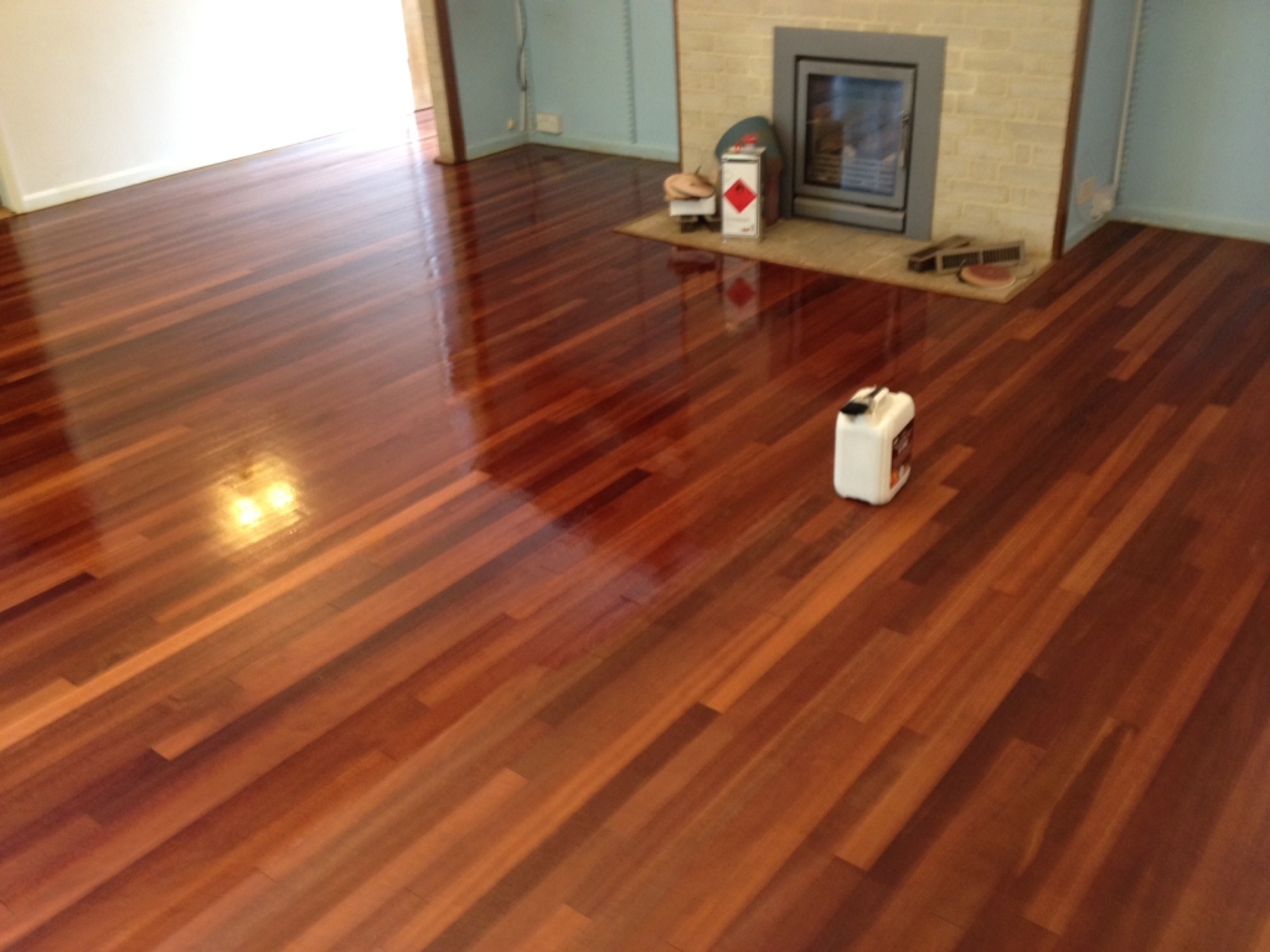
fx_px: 1284
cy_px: 476
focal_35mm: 35
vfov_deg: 40.7
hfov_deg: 52.6
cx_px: 635
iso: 160
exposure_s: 1/20
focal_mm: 4.28
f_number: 2.4
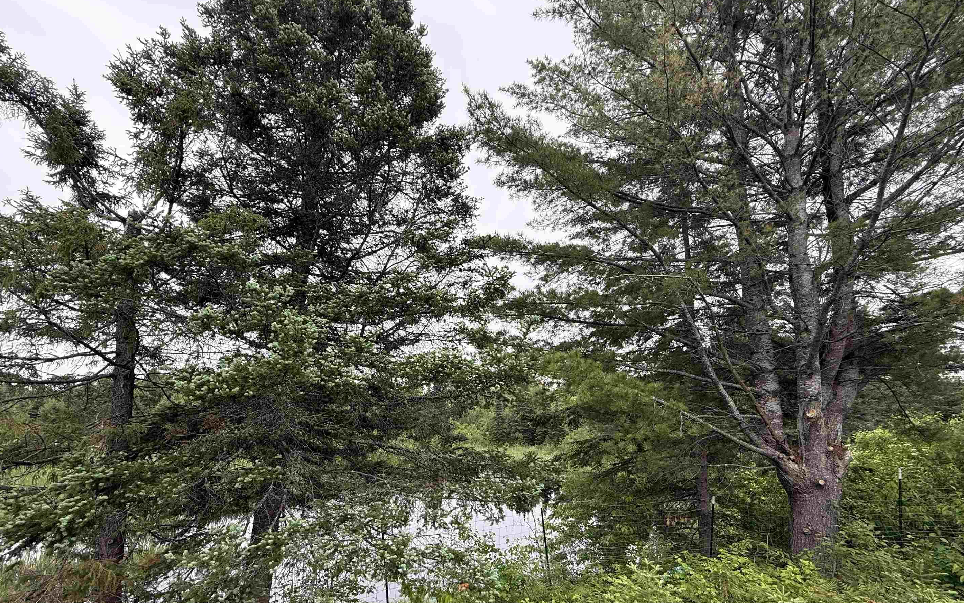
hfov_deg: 97.7
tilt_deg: +6.6
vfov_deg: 70.0
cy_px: 380
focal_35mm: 16
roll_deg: -0.8
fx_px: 420
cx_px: 452
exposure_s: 1/349
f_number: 2.2
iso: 64
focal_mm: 2.22
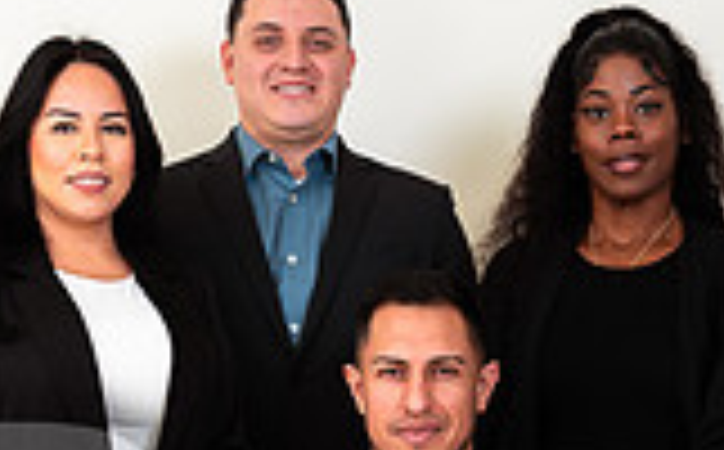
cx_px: 477
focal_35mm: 120
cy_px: 616
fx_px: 2364
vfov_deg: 10.6
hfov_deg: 17.4
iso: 200
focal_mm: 42
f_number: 5.6
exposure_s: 1/160
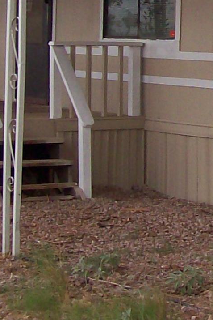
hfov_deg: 8.4
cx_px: 393
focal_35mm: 157
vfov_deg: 12.9
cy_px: -21
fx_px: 1393
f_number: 2.7
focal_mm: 6
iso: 80
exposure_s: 1/578
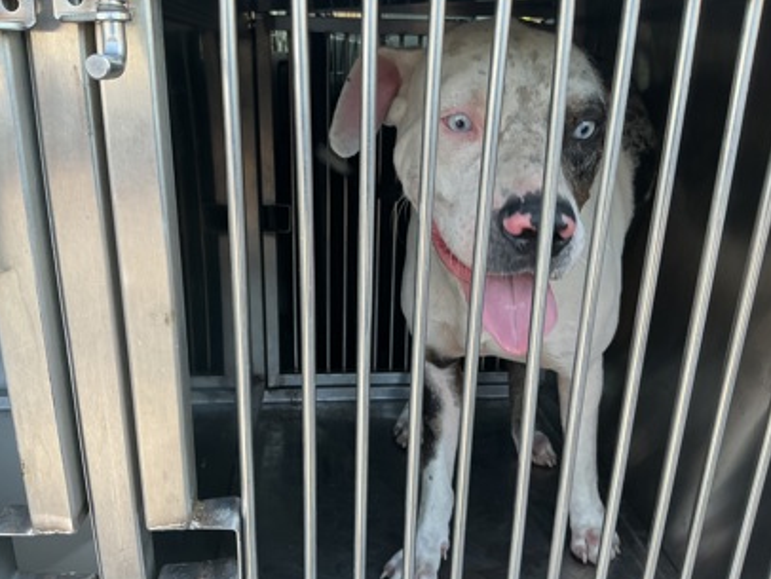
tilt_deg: -20.5
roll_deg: -1.3
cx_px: 384
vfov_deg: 46.8
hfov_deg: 59.9
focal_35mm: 30
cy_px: 297
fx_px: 669
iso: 40
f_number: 1.8
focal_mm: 3
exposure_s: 1/120
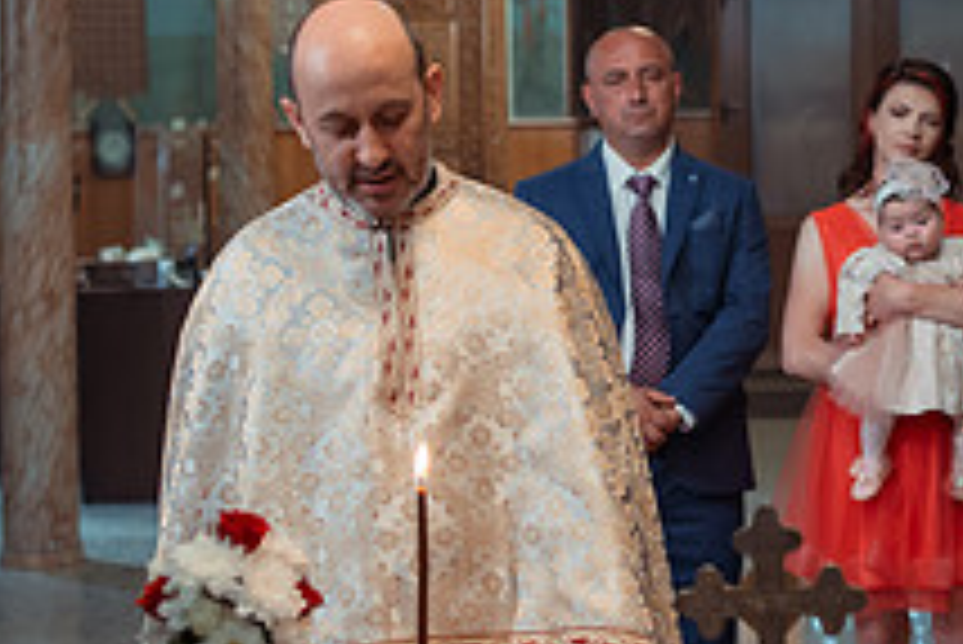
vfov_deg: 14.4
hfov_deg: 21.2
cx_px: 778
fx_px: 2543
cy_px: 151
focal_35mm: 95
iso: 1600
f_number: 2.8
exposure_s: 1/200
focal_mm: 35
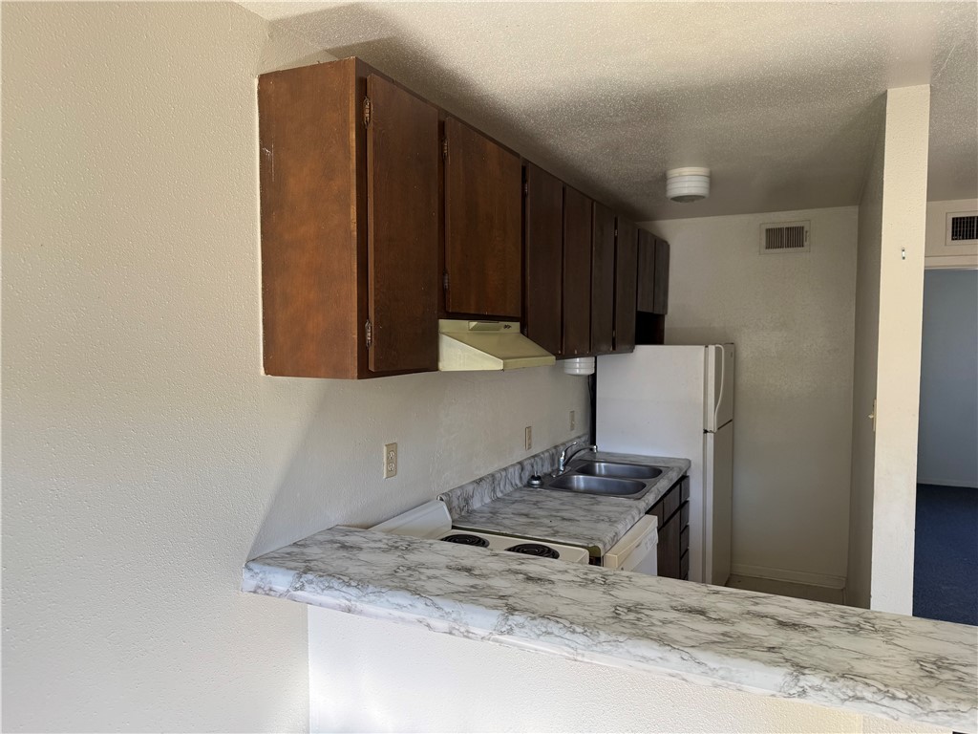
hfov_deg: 71.6
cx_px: 489
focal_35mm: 24
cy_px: 367
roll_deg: -1.3
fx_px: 678
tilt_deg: -2.8
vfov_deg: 56.8
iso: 80
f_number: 1.78
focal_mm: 6.76
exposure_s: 1/121
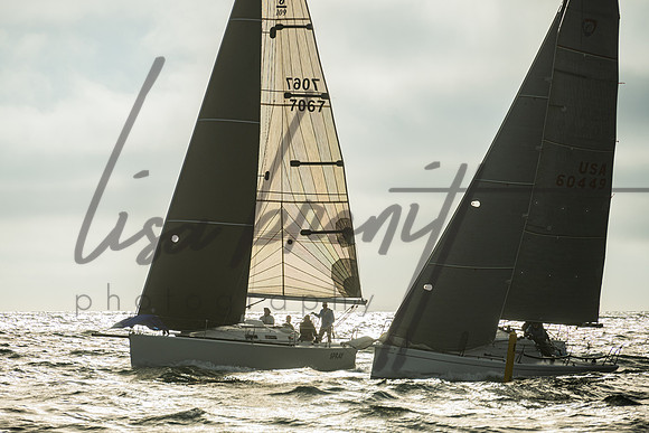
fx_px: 4082
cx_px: 298
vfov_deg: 6.1
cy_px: 211
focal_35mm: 226
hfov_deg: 9.1
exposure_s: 1/1250
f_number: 6.3
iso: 250
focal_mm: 200
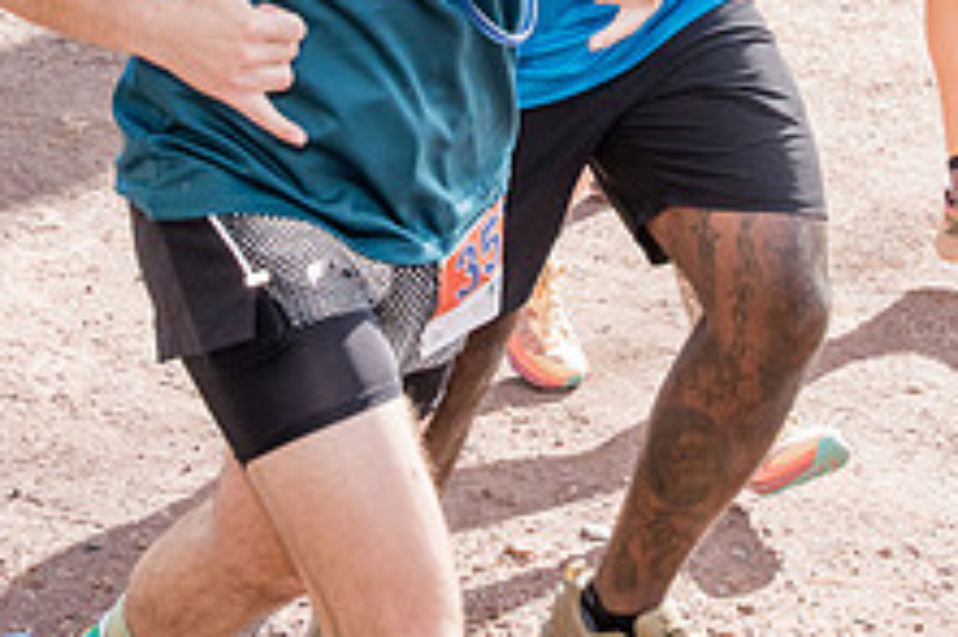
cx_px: 661
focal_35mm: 186
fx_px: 4946
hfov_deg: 11.0
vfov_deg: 7.2
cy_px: -356
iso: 800
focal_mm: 52.7
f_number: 5
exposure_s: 1/640
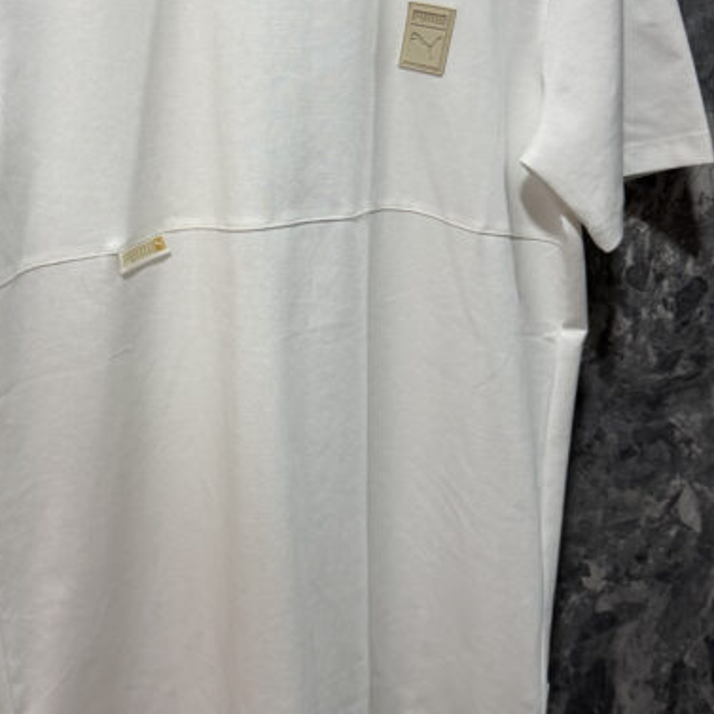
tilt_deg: -17.2
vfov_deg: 37.4
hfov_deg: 37.1
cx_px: 237
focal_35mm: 45
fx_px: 1050
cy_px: 275
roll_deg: +0.0
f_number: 1.78
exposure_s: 1/120
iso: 200
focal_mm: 6.76
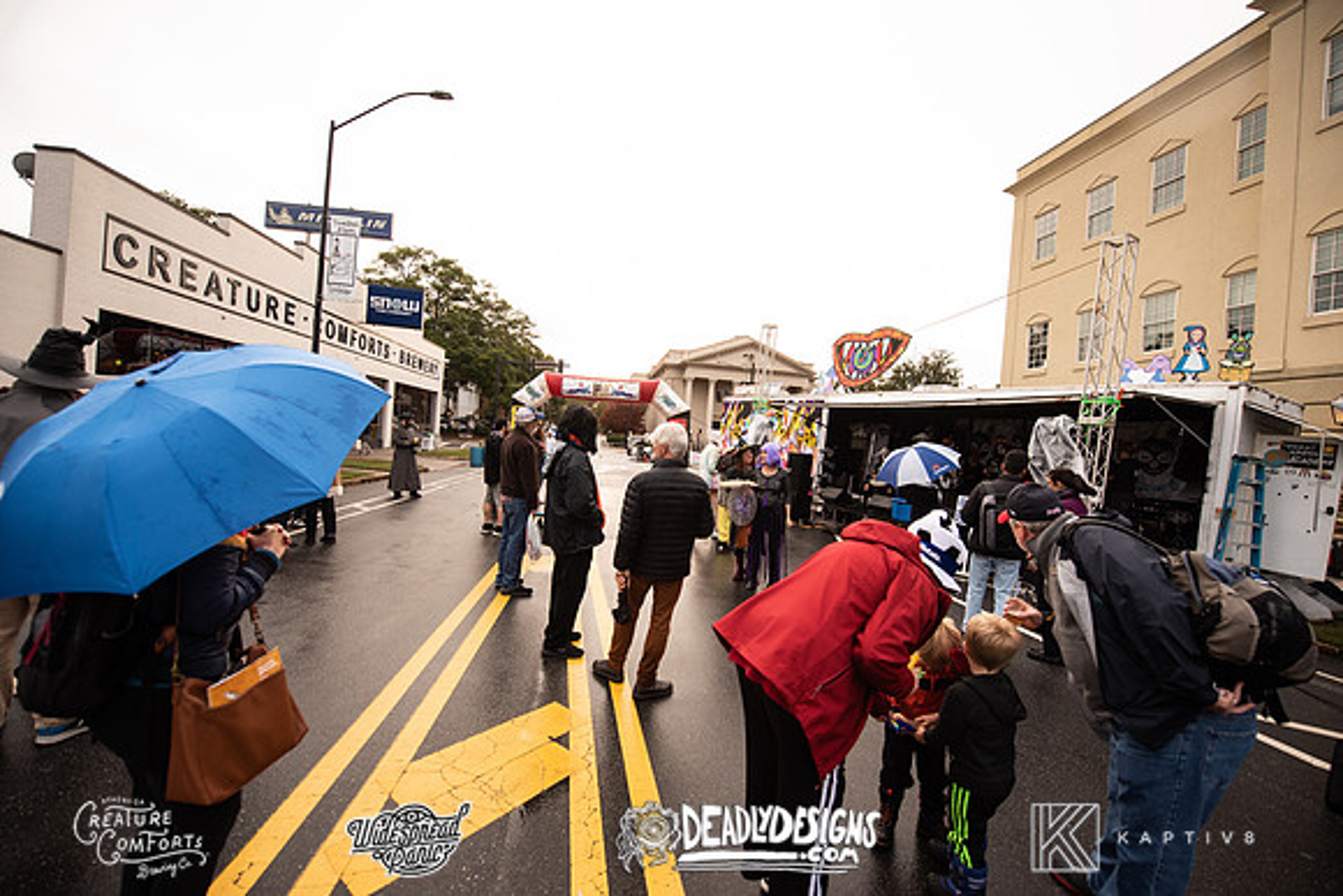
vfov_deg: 81.2
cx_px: 672
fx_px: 522
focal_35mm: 14
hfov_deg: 104.2
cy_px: 448
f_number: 3.5
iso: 400
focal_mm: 14
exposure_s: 1/320
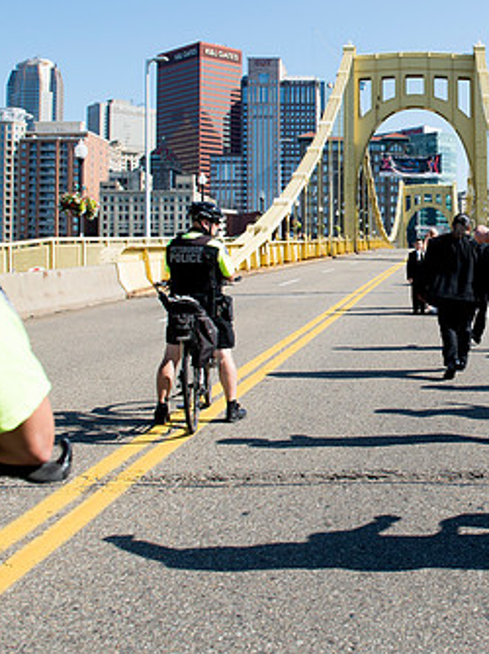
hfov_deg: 29.2
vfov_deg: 40.0
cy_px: 222
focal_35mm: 47
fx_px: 886
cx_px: 467
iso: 400
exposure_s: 1/2500
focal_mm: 24
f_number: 4.5
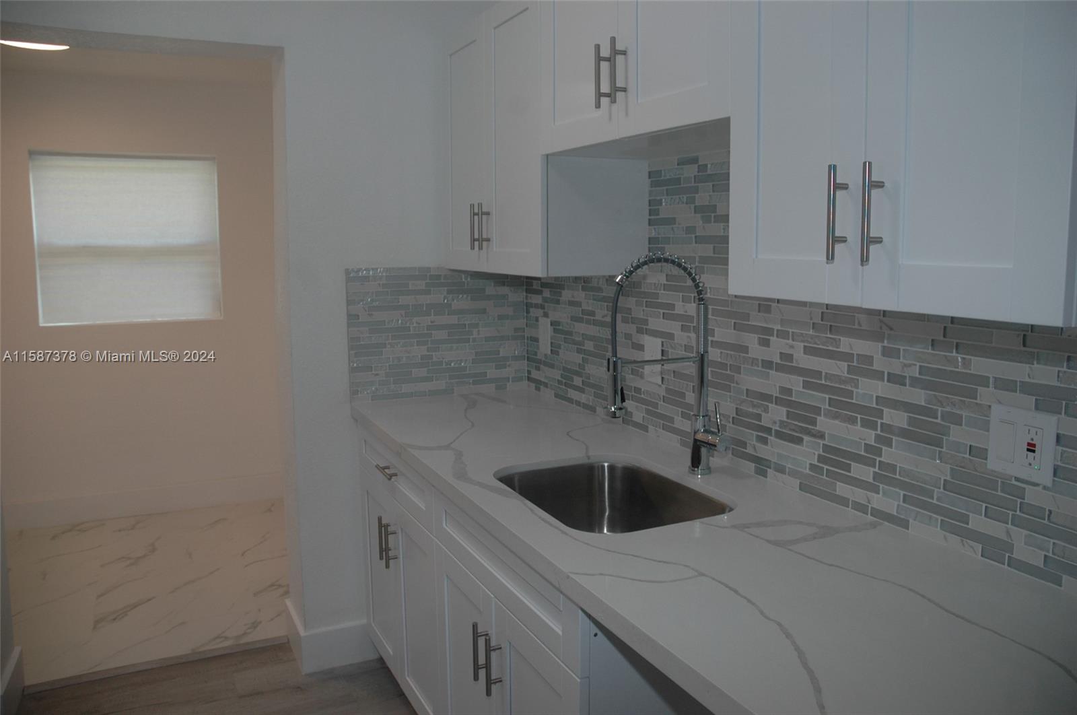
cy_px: 358
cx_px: 538
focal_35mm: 27
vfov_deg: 47.8
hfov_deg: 67.5
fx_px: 807
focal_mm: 18
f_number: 5.6
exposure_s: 1/125
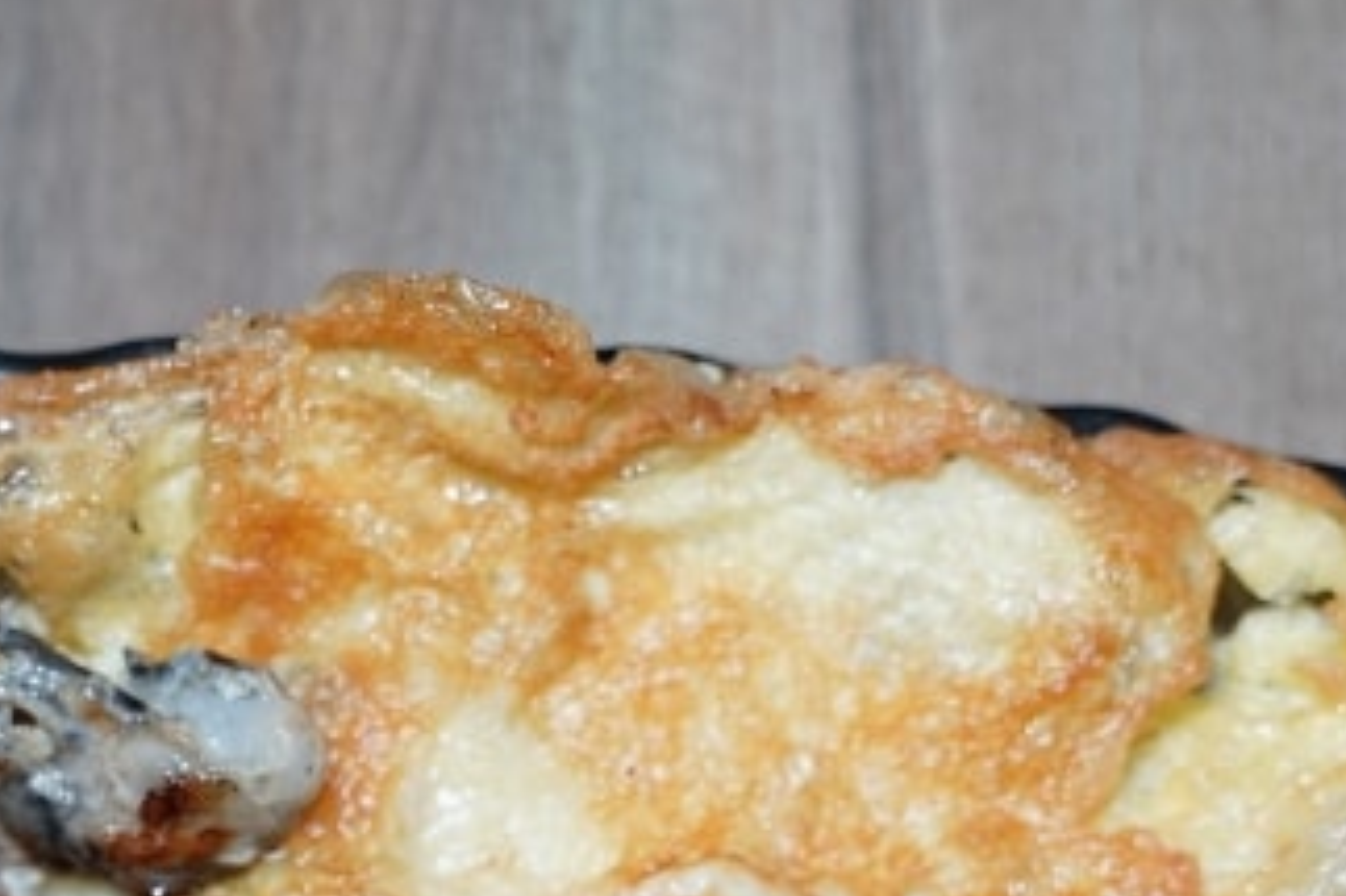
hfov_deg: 17.0
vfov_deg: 10.9
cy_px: 1500
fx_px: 4447
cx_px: 204
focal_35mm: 119
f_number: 4
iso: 200
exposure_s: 1/60
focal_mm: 32
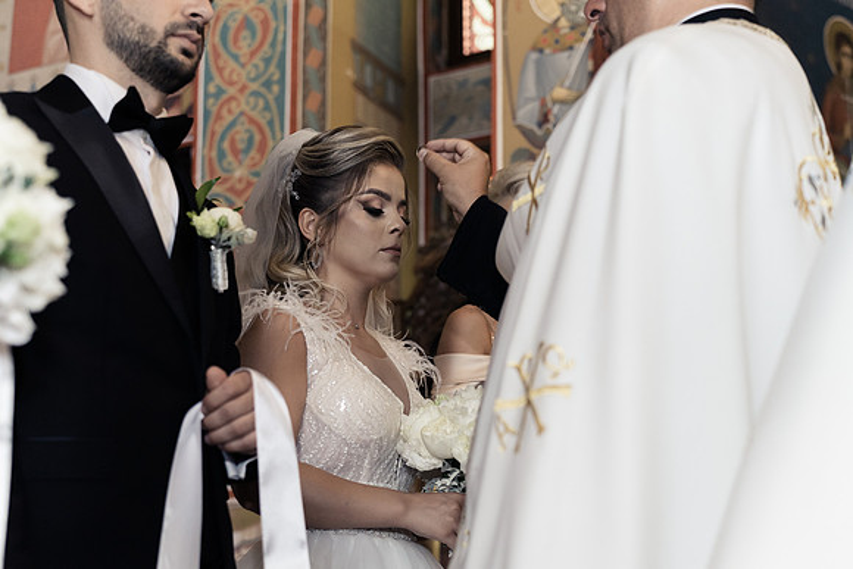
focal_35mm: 52
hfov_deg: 38.4
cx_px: 489
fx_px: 1223
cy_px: 326
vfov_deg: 26.2
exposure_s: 1/100
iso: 800
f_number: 2.8
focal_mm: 45
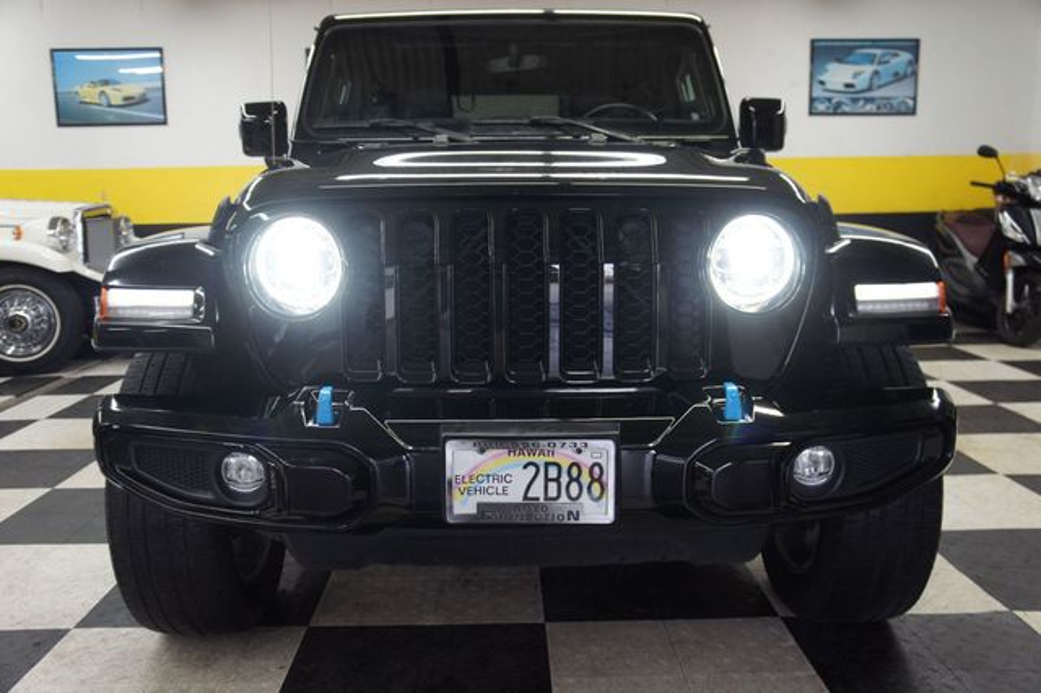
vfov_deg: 41.7
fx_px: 910
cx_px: 520
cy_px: 346
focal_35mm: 32
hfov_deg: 59.5
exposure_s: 1/40
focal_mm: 21
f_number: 4
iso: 320
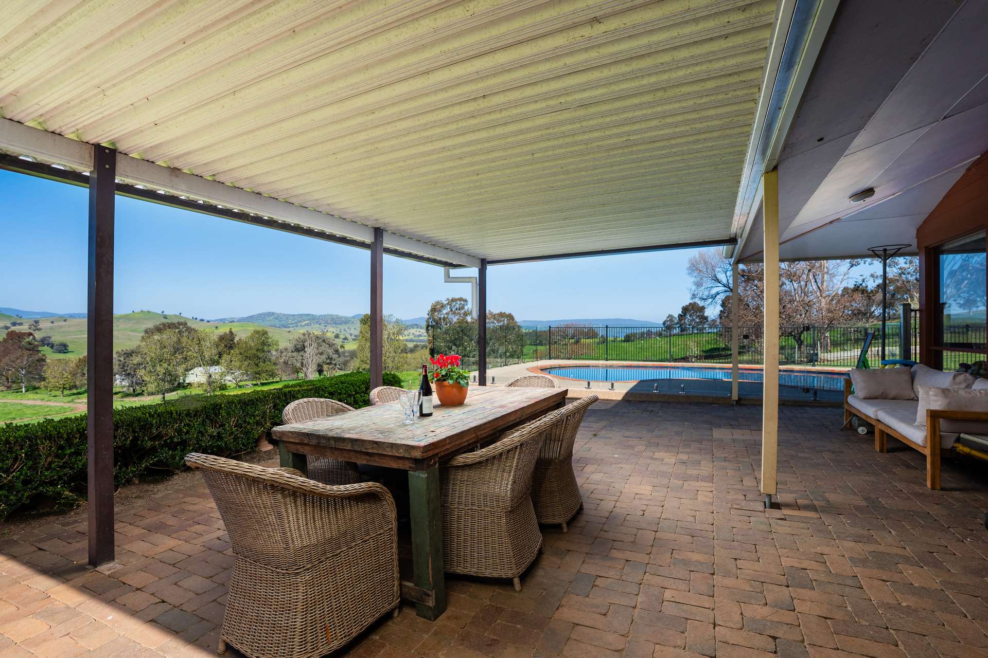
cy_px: 329
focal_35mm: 16
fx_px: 439
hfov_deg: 96.7
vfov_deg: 73.7
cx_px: 494
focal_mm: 16
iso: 400
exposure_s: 1/2500
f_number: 5
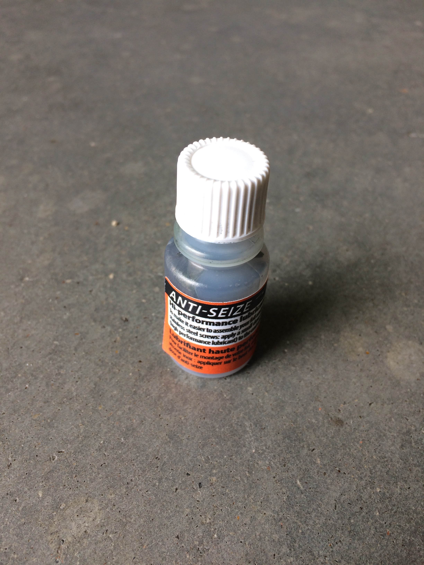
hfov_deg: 48.2
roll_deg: -4.6
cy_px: 282
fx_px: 474
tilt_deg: -44.8
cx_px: 212
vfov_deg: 61.7
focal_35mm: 29
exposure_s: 1/100
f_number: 2.2
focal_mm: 4.15
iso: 32
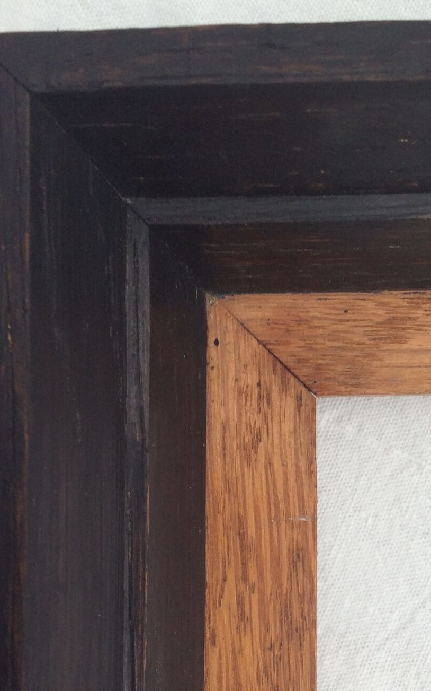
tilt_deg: -86.9
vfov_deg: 38.3
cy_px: 476
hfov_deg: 24.7
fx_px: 978
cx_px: 292
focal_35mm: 52
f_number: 2.4
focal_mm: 3.3
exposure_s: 1/109
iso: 32
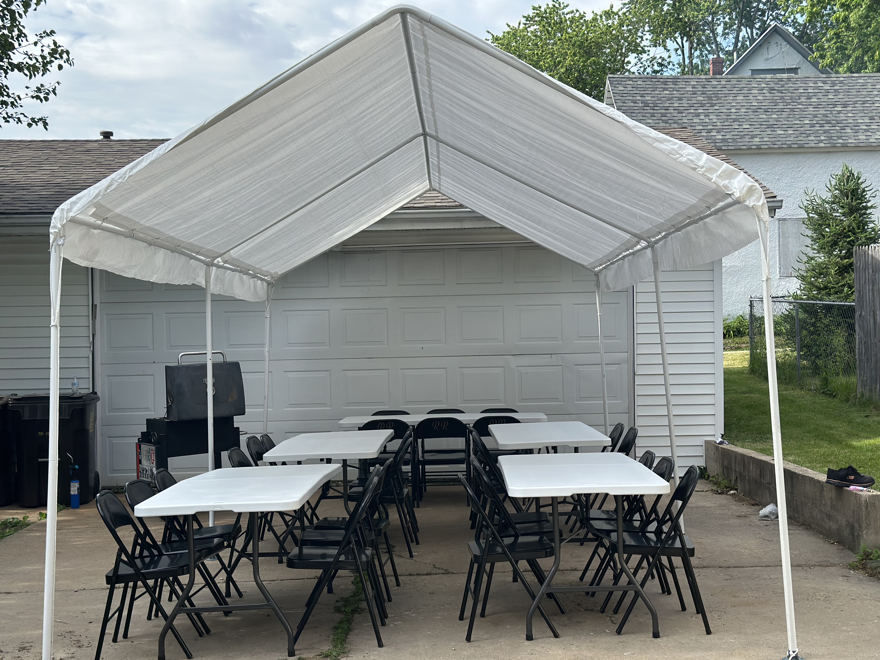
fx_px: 1220
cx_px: 440
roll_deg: +1.0
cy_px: 330
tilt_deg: +0.6
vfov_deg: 30.3
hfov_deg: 39.7
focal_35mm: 48
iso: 80
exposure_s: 1/2160
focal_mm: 6.86
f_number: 1.78
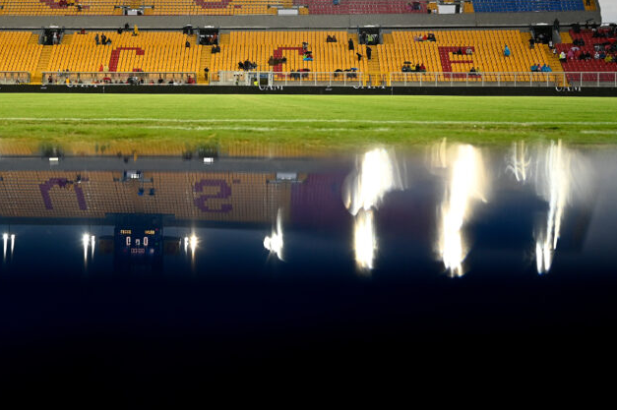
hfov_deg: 38.7
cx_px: 152
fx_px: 853
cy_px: 103
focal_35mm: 50
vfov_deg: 26.7
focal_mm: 30.5
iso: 800
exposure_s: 1/320
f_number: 2.8
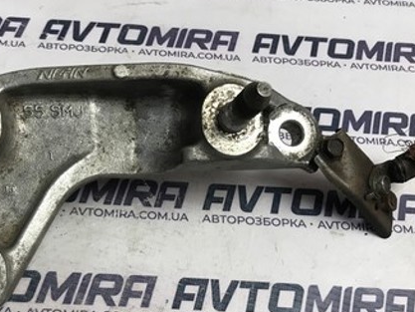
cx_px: 164
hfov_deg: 43.6
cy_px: 231
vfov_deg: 33.0
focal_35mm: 43
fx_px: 516
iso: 25
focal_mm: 3.99
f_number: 1.8
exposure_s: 1/33
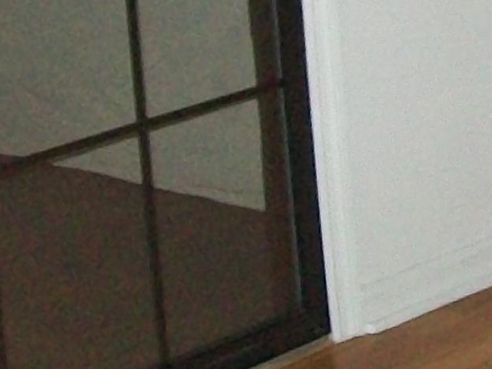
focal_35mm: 174
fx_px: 2474
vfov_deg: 8.1
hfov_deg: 10.7
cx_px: 845
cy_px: -382
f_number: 2.7
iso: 200
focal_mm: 6
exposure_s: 1/125
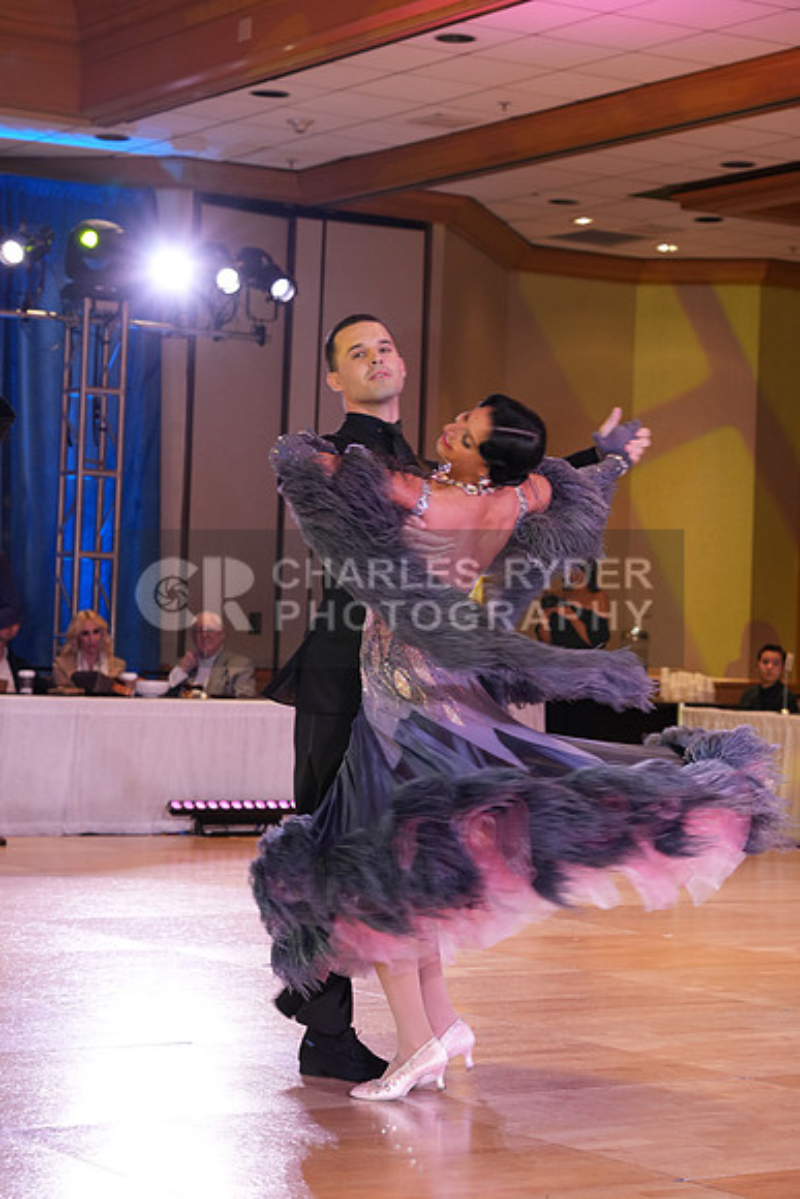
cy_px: 600
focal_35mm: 82
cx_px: 400
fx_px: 2731
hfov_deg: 16.7
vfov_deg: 24.8
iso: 1250
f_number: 5
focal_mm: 82
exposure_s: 1/200
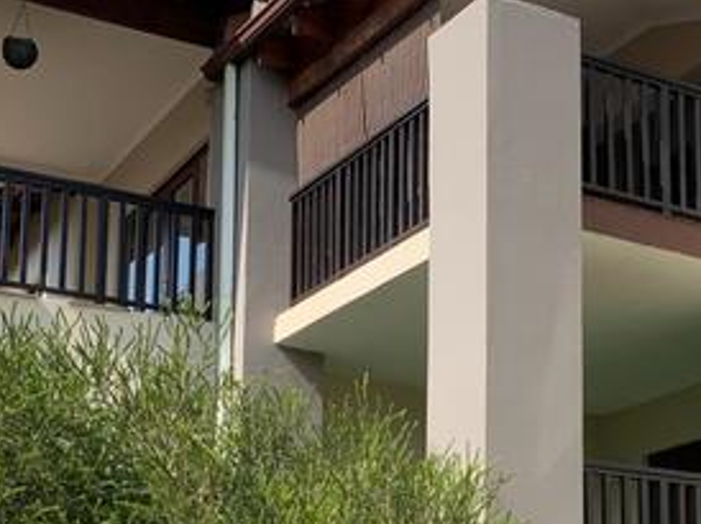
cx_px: 599
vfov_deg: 18.9
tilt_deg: +9.1
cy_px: 519
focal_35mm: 76
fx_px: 1538
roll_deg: +0.5
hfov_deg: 25.1
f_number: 1.8
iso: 25
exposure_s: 1/2208
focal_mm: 4.25
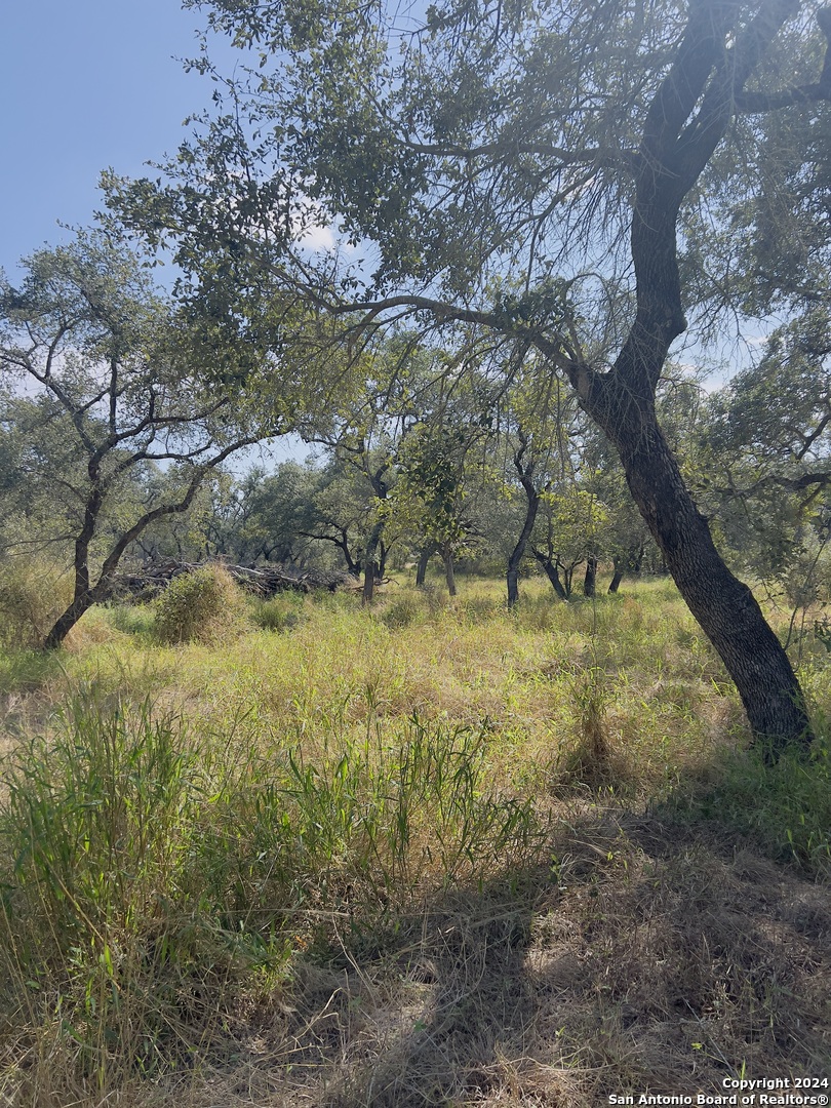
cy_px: 554
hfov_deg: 53.1
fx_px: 832
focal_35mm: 26
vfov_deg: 67.3
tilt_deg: +1.2
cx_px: 416
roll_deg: +1.1
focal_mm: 5.7
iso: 50
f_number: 1.5
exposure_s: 1/4115
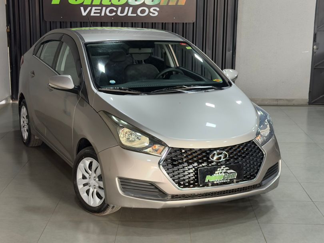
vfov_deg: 30.3
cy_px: 122
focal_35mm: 48
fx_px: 449
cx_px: 162
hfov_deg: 39.6
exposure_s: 1/60
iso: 250
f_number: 1.78
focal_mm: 6.76
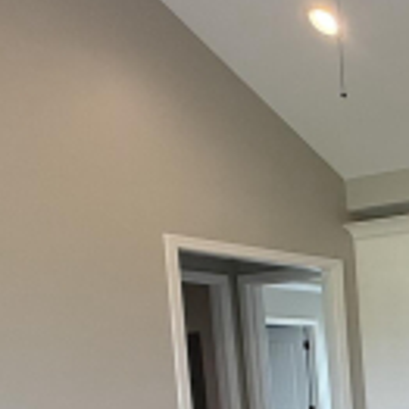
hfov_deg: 19.5
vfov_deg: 24.6
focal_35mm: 63
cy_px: 496
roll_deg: +0.0
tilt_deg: -6.0
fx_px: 842
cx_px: 757
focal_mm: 2.22
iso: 125
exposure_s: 1/120
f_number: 2.2
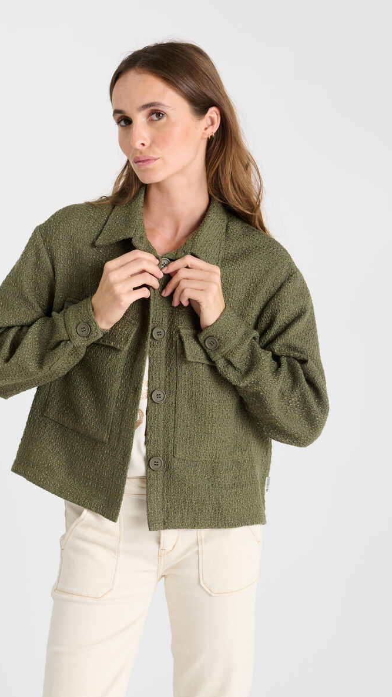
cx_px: 158
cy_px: 348
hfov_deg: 22.6
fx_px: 980
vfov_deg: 39.2
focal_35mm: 53
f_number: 9
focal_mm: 50
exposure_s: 1/160
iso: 100
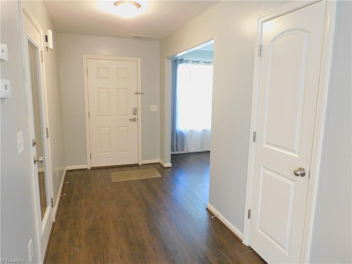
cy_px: 132
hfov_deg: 71.6
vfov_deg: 56.8
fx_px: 244
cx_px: 176
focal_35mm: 24
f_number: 3.3
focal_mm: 4.3
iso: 400
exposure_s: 1/13
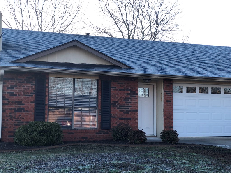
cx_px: 116
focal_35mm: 57
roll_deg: -0.8
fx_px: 380
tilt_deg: +3.8
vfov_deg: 25.7
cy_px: 86
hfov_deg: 33.8
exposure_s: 1/123
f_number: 2.8
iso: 20
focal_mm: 6.6
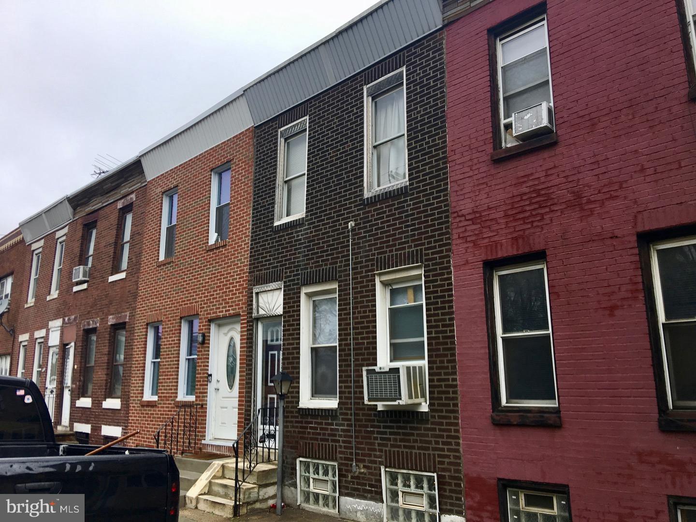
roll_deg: +0.3
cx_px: 348
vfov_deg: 48.2
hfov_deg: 61.7
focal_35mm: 29
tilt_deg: +12.1
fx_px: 583
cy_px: 261
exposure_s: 1/439
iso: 25
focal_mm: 4.15
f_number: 2.2
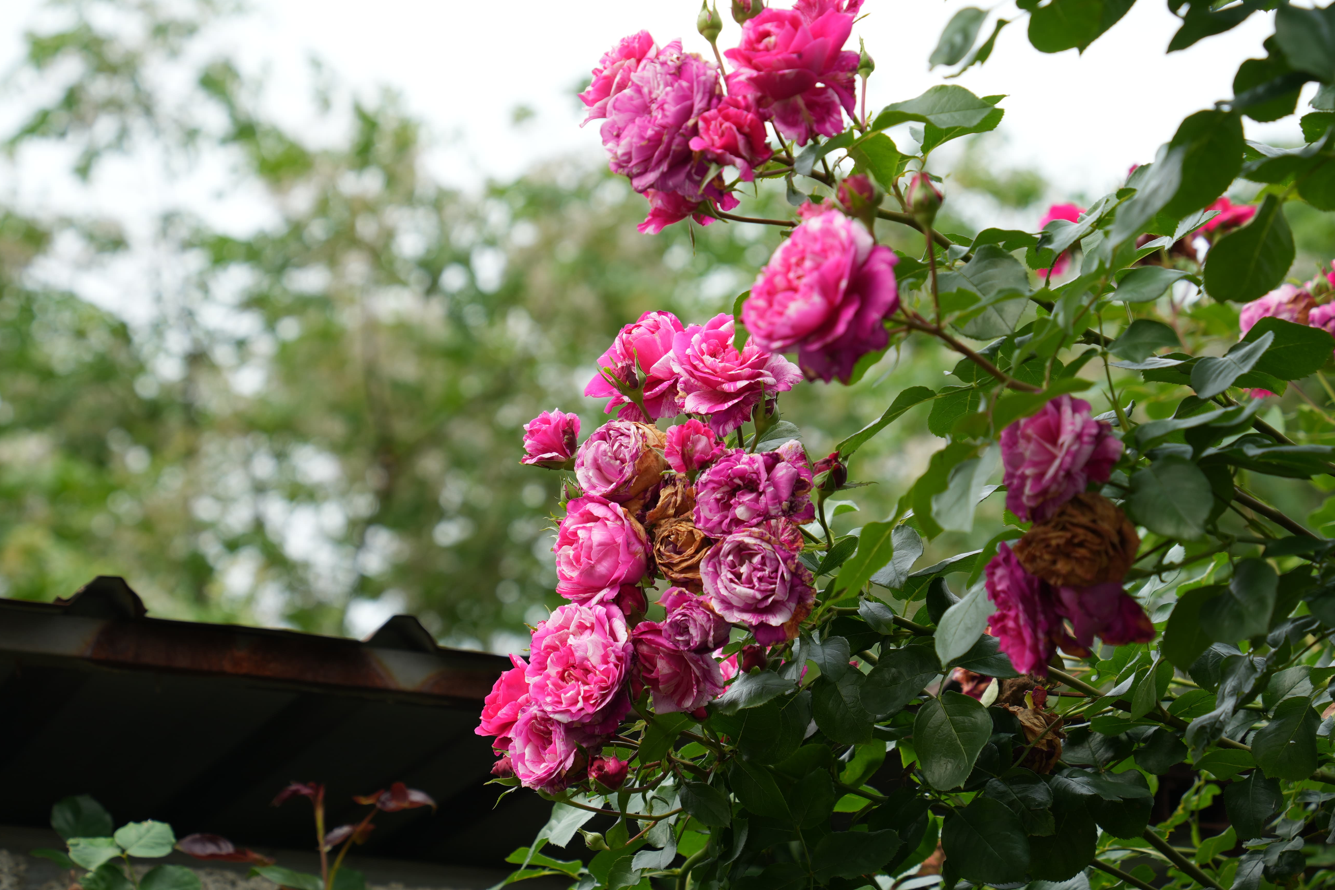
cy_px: 441
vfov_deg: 11.6
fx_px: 4376
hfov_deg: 17.3
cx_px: 597
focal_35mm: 118
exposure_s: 1/160
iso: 100
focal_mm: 87
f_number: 5
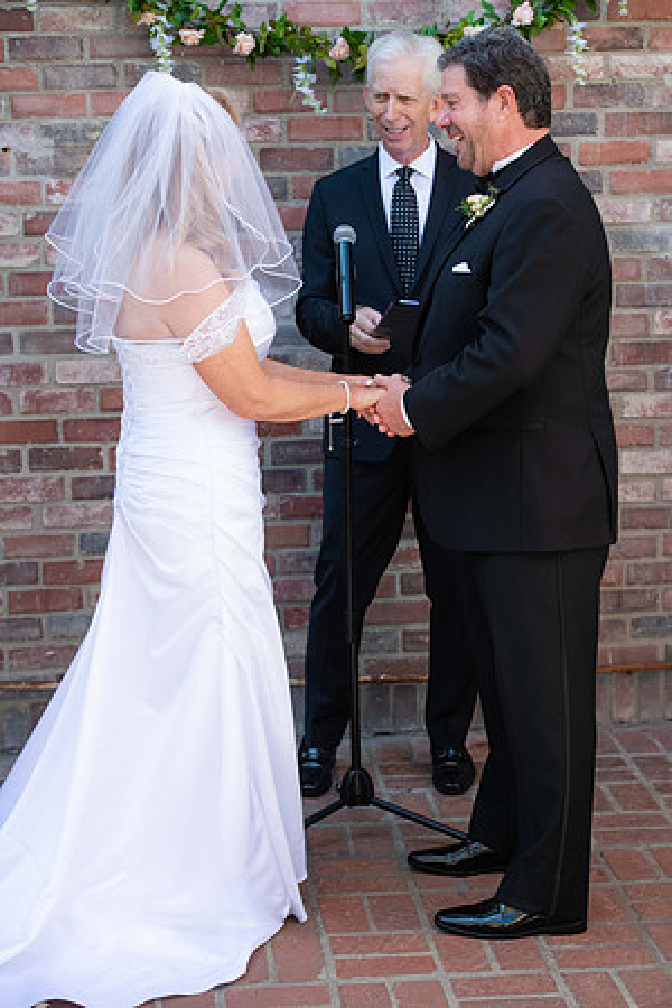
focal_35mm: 70
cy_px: 504
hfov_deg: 19.5
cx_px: 336
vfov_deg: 28.8
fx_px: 1960
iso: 800
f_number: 4.5
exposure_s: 1/800
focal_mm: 70
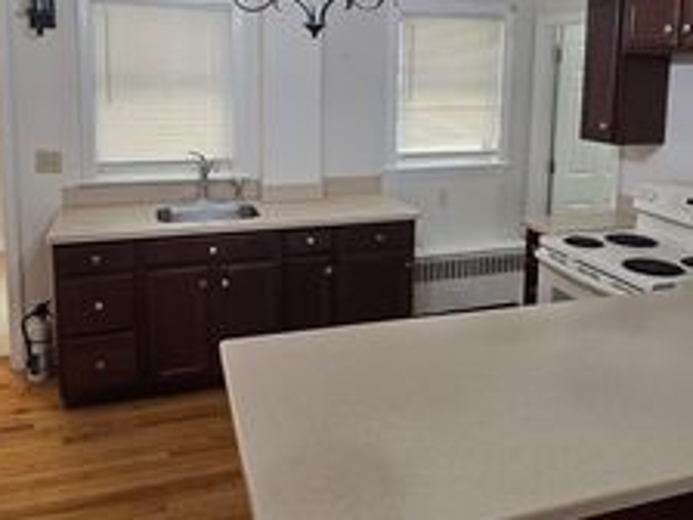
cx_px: 387
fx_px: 581
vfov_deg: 47.2
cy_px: 159
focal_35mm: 29
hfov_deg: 61.5
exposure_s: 1/60
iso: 200
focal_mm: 2.2
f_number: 2.2
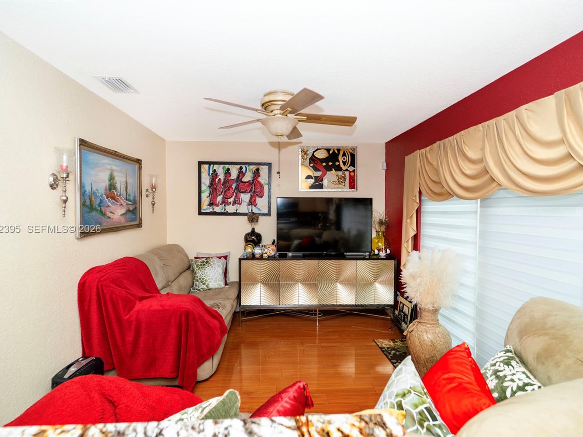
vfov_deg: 78.0
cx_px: 313
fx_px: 269
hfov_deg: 94.3
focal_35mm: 16
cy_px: 230
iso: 1000
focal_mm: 14
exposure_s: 1/160
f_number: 3.5
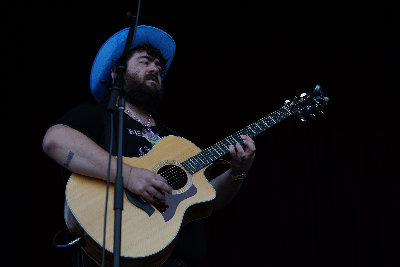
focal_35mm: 105
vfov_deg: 13.0
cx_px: 200
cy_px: 134
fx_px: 1167
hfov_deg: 19.5
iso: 100
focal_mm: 105
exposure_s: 1/250
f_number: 5.6
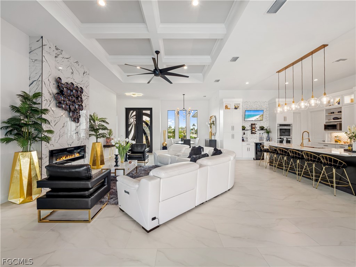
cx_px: 178
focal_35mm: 14
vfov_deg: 85.7
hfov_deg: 102.1
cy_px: 134
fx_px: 144
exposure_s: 1/8
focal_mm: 7
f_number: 7.1
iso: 200
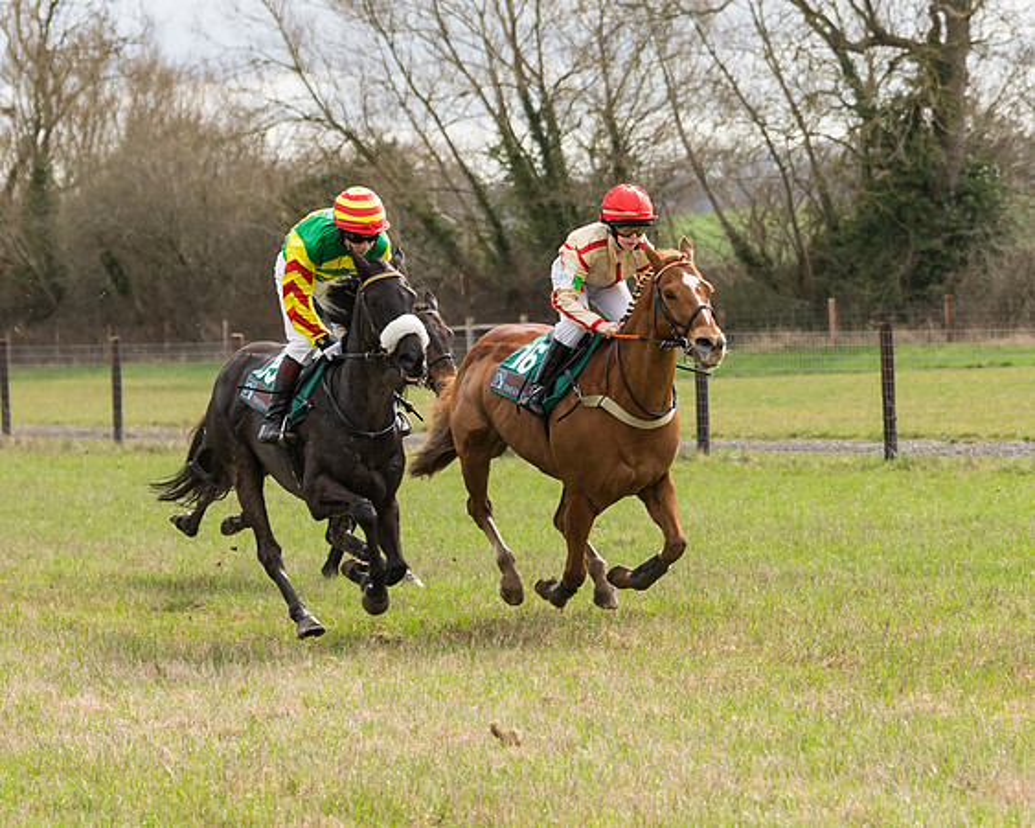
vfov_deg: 8.0
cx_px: 598
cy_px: 490
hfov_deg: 10.0
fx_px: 5908
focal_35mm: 193
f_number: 4
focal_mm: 95
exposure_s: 1/800
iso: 250
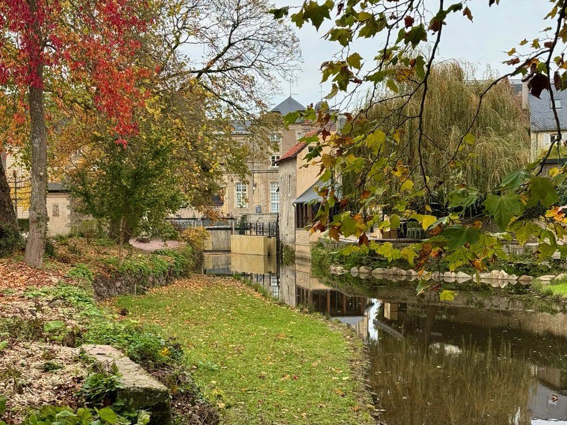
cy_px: 212
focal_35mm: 48
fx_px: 786
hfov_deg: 39.7
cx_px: 284
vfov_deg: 30.3
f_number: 1.78
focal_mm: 6.76
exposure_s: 1/121
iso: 100
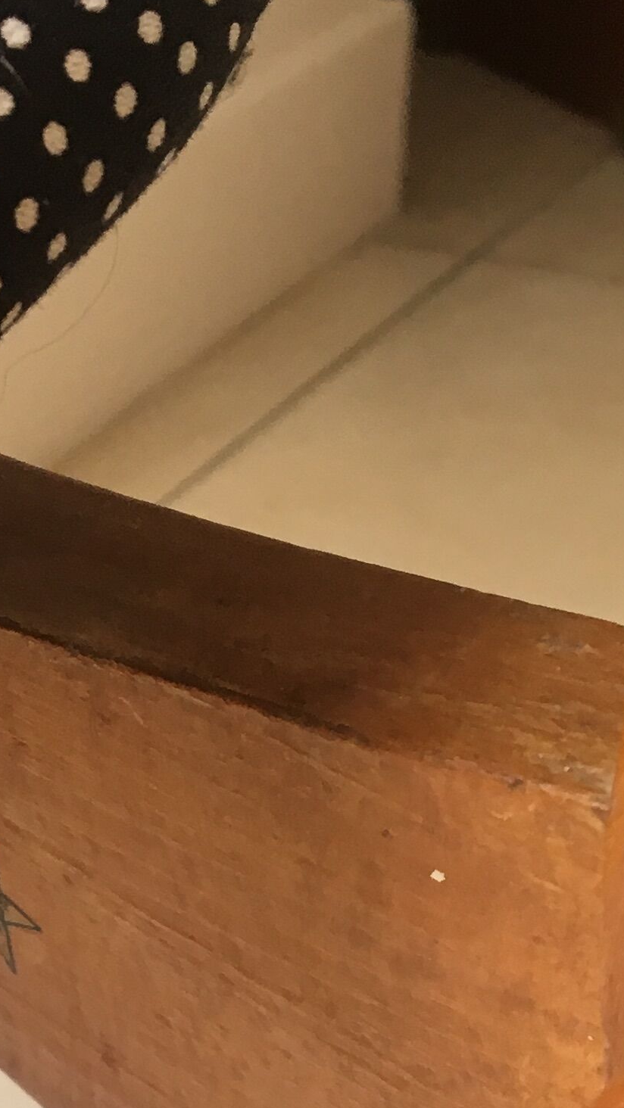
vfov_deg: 23.2
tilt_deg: -37.3
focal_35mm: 87
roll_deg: +3.5
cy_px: 1172
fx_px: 2558
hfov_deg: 13.5
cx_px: -160
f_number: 2.2
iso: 25
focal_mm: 4.15
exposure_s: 1/30
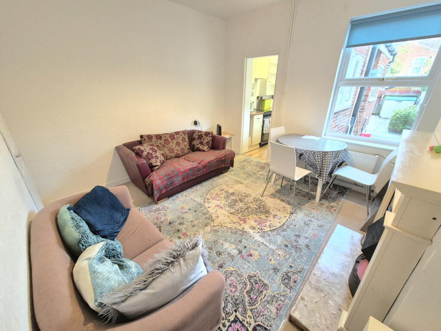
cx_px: 220
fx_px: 166
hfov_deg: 106.2
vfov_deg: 89.9
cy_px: 166
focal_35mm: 13
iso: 640
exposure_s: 1/50
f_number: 2.2
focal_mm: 2.2
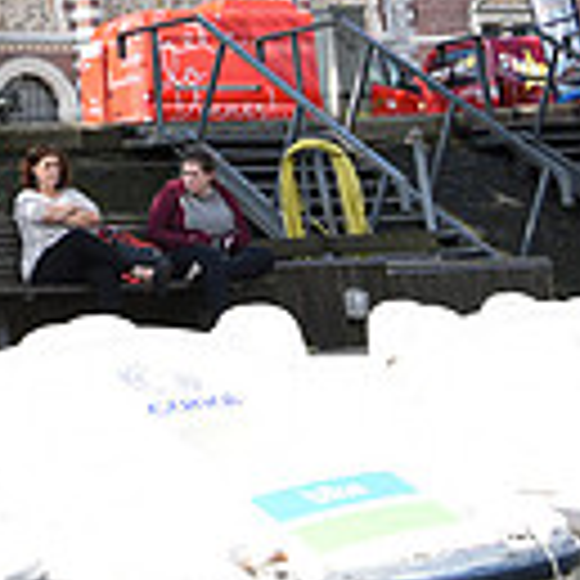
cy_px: -286
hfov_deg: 14.7
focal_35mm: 107
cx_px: -387
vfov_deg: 15.1
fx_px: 2028
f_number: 7.1
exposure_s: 1/200
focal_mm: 28
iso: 160
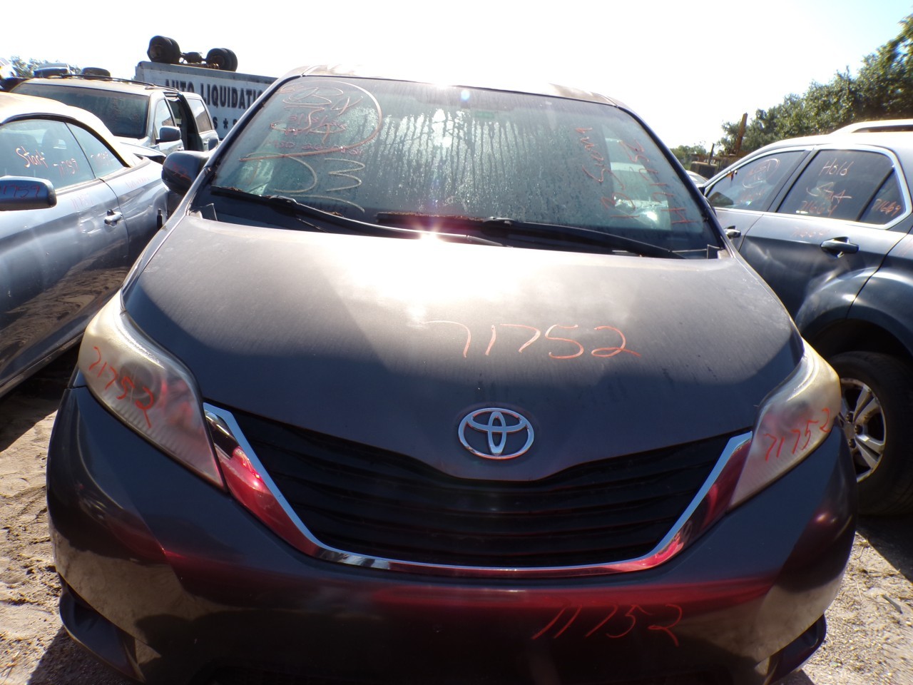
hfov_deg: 71.6
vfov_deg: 56.8
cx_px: 456
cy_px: 342
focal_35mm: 24
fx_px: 633
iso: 100
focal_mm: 4.3
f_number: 4.4
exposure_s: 1/400
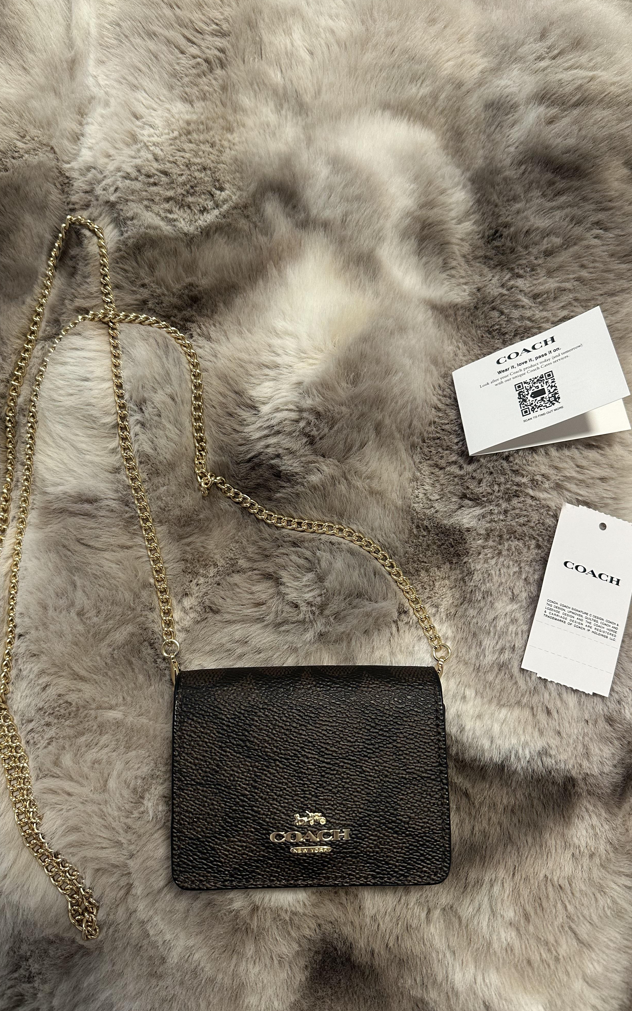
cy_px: 510
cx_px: 311
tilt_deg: -79.8
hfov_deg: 47.6
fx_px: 716
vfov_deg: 70.4
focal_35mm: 26
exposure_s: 1/60
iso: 200
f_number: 1.78
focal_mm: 6.86
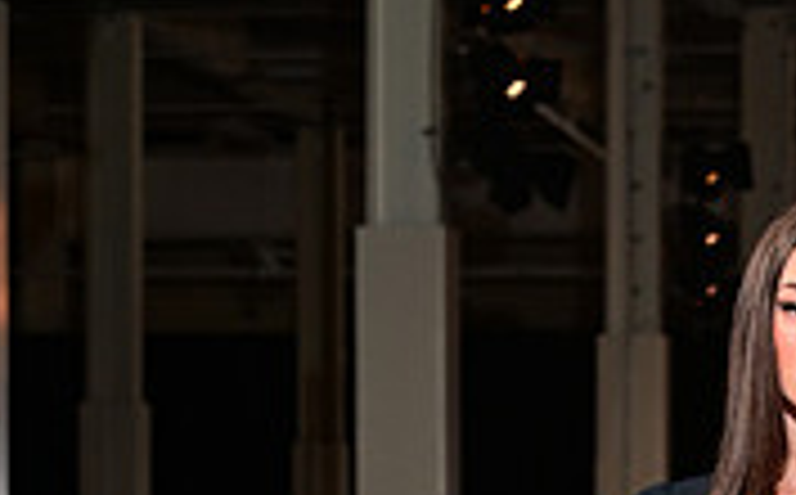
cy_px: 1292
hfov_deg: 8.9
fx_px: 5068
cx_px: 845
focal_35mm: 234
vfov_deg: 5.4
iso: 1000
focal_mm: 70
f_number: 6.3
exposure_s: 1/125
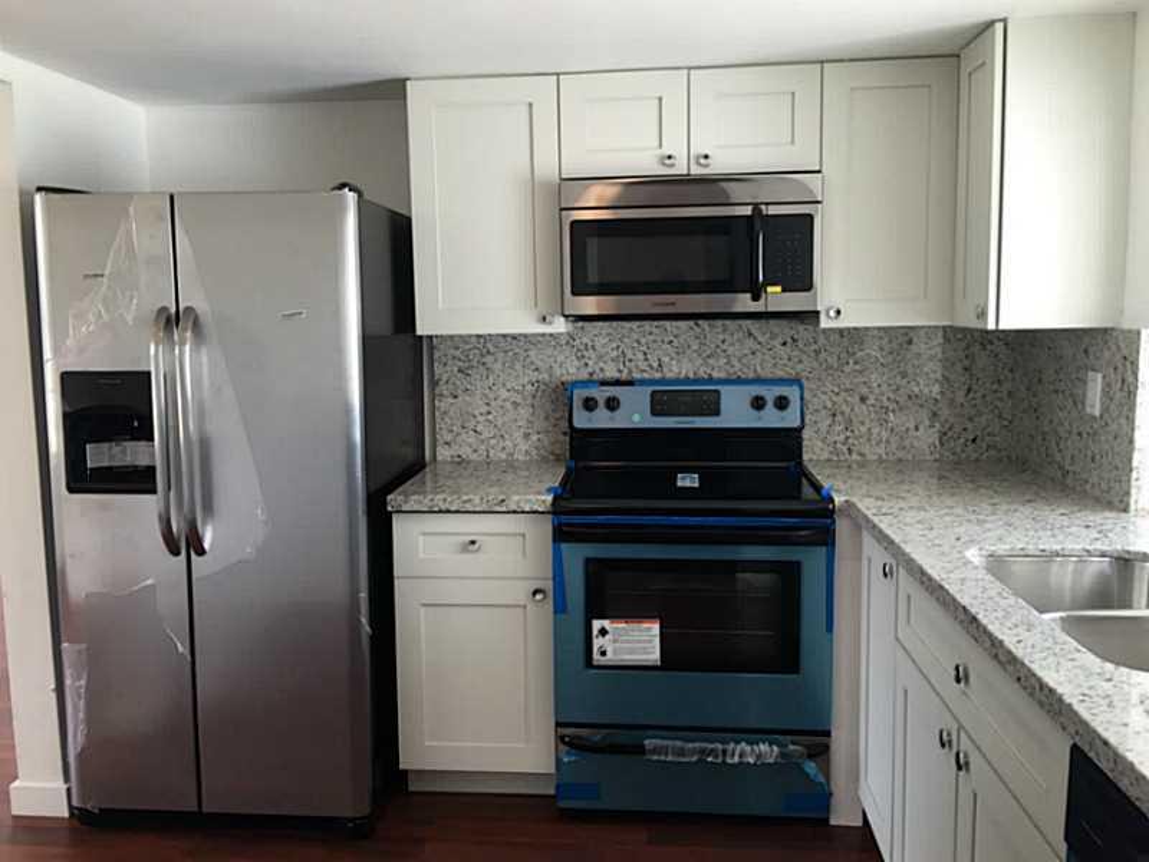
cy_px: 431
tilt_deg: -7.2
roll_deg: +0.4
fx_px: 963
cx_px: 574
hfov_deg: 61.7
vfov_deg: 48.2
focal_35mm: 29
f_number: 2.2
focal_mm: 4.15
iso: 40
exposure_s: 1/60
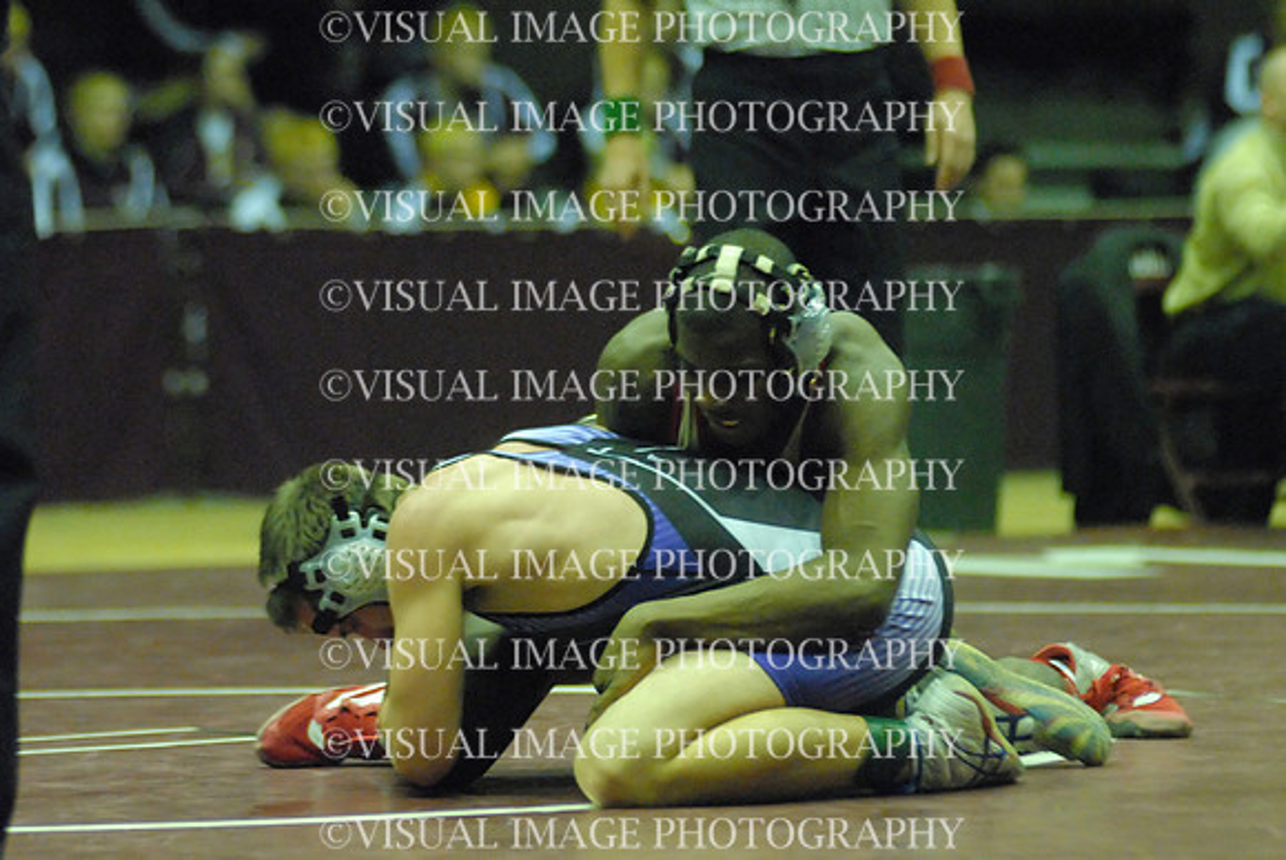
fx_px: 6705
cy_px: 430
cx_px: 643
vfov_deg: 7.3
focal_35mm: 188
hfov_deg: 11.0
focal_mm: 125
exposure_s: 1/320
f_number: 3.2
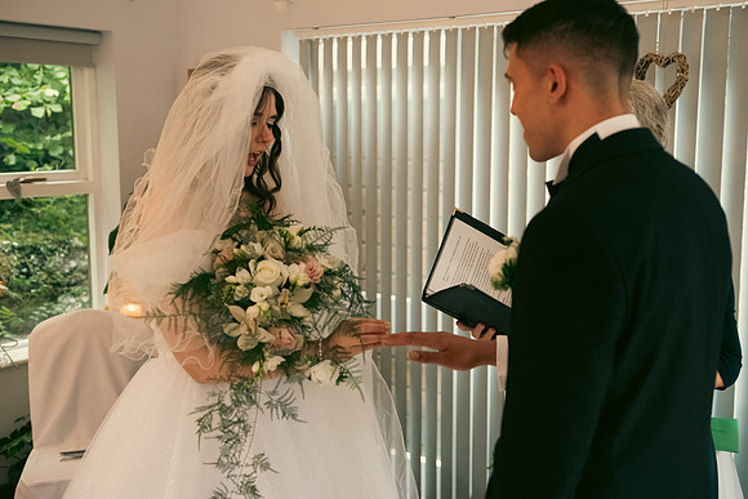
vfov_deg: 30.4
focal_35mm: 44
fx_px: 918
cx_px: 374
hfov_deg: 44.3
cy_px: 250
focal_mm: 42
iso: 1600
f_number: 3.5
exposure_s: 1/160
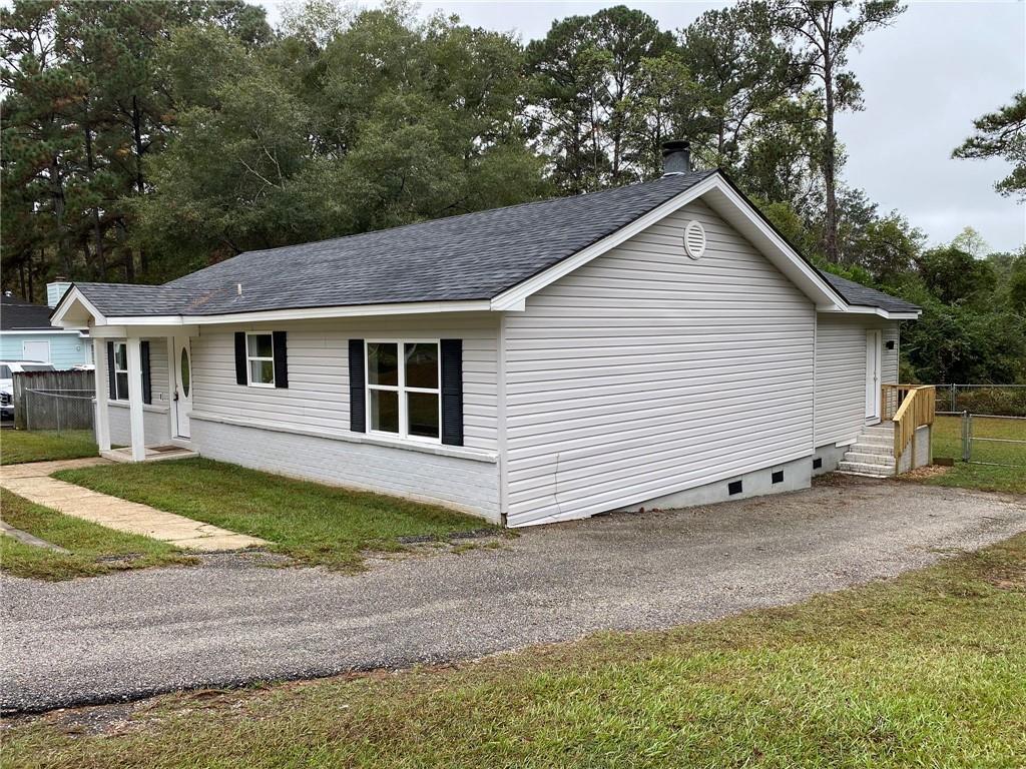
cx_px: 513
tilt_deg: -3.0
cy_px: 384
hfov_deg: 67.3
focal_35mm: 26
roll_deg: +0.5
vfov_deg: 53.1
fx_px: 771
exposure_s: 1/296
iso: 32
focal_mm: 4.25
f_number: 1.8
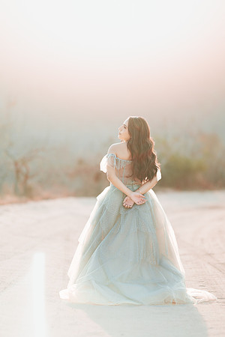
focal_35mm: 135
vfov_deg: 15.2
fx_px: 1266
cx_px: 112
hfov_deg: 10.2
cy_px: 168
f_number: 1.8
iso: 100
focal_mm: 135
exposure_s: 1/2000
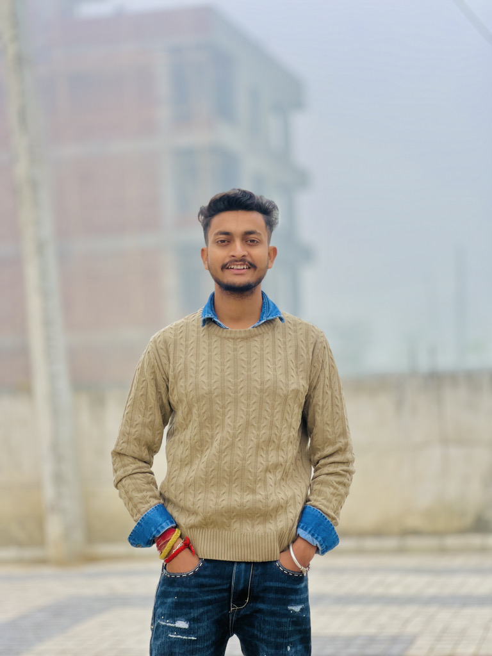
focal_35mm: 77
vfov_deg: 25.3
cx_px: 246
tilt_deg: +2.6
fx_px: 1459
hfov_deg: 19.1
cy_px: 328
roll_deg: +2.7
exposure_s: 1/138
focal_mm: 9
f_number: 2.8
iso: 20
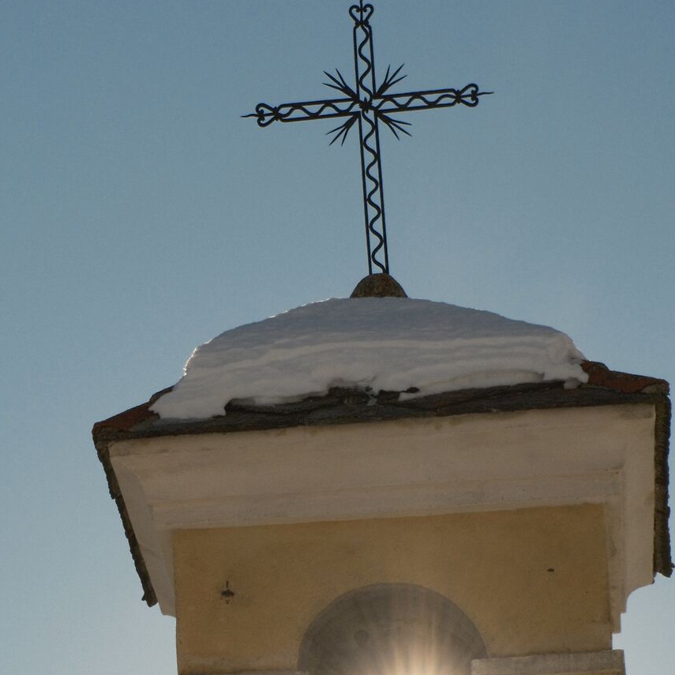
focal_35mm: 179
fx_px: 3949
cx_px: 56
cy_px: 575
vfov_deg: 9.7
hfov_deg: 9.7
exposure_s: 1/2400
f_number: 8
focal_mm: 50
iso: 500
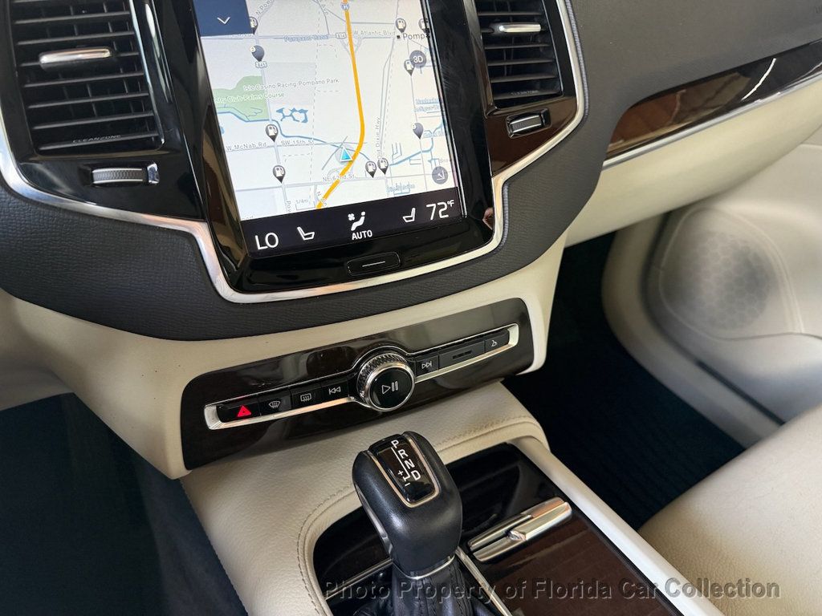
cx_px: 411
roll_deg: -4.6
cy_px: 308
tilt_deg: -37.5
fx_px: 570
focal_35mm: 24
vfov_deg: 56.8
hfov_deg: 71.6
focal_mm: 6.76
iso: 200
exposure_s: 1/63
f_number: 1.78
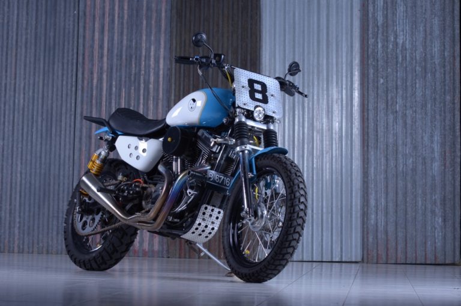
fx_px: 1630
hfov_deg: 16.1
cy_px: 153
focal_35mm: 128
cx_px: 230
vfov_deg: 10.7
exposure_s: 1/100
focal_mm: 85
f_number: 7.1
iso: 100
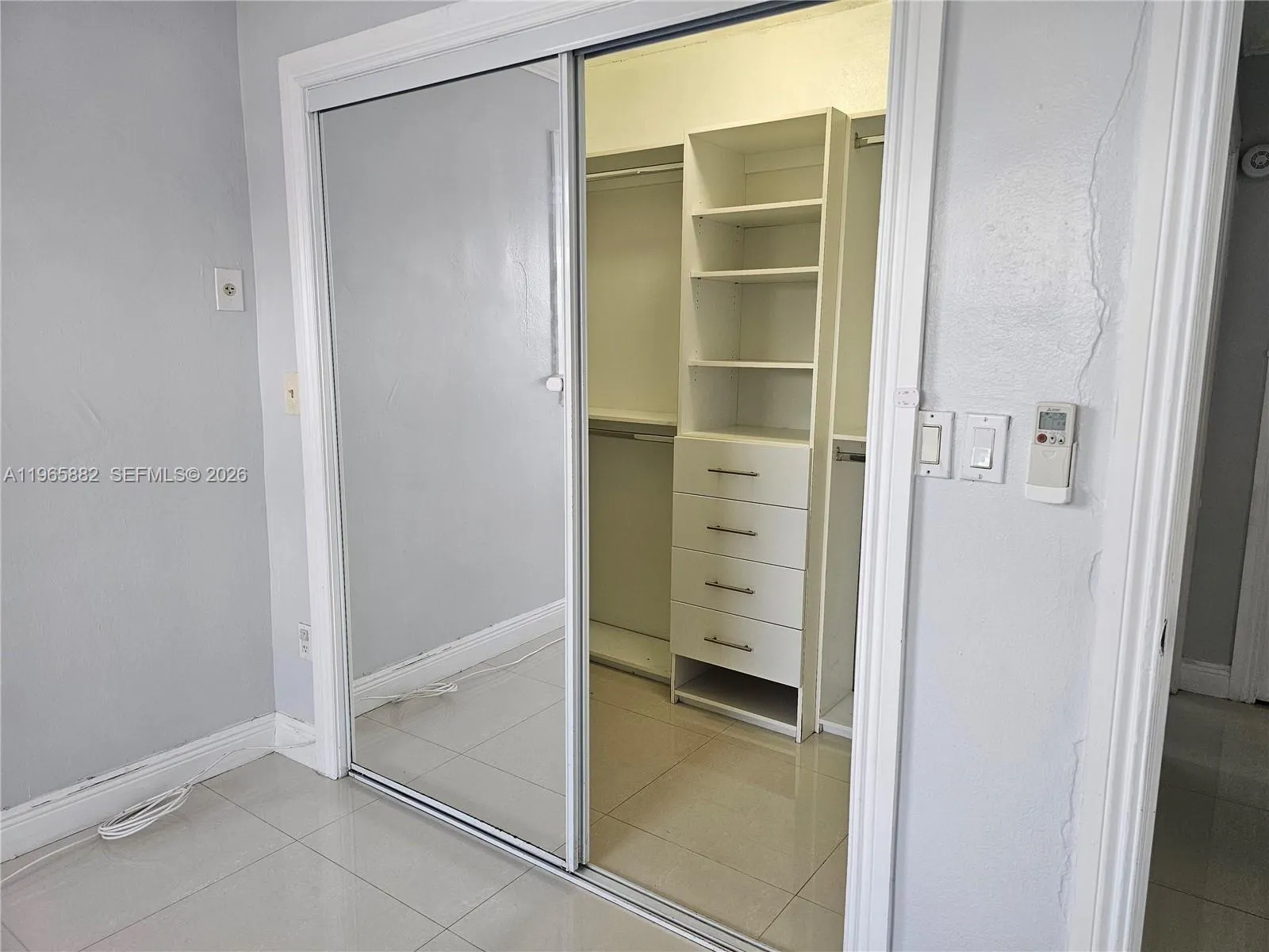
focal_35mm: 23
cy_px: 476
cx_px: 634
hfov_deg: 73.9
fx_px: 843
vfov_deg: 58.9
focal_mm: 6.3
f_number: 1.7
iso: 160
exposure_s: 1/120
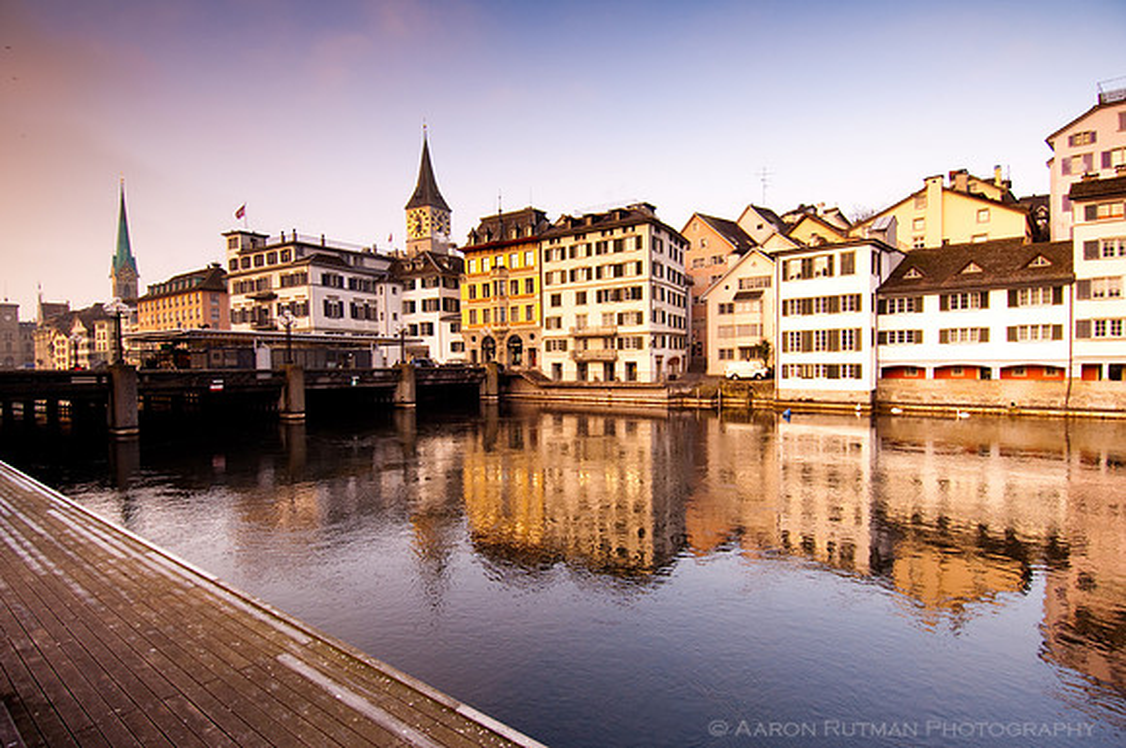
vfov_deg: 67.2
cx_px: 563
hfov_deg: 90.1
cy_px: 374
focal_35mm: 18
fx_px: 562
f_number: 5.6
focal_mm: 12
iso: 200
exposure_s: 1/125
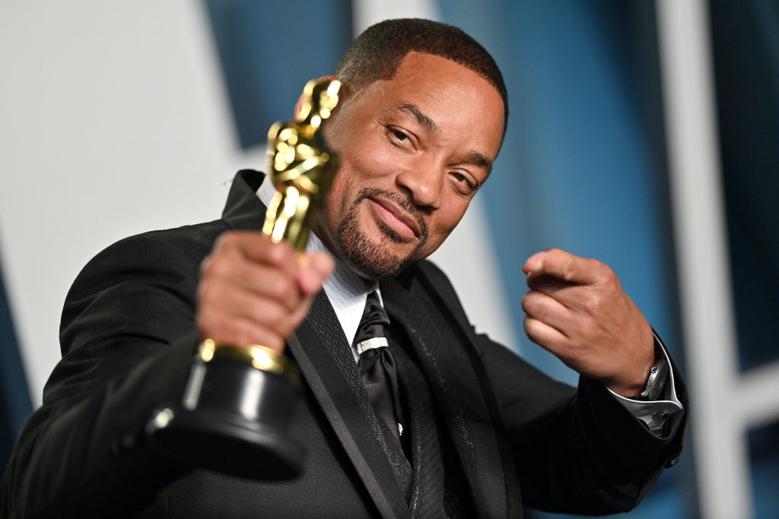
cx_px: 390
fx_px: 5194
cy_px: 260
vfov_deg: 5.7
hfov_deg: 8.6
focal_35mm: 240
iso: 2000
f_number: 3.2
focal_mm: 240
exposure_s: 1/1600
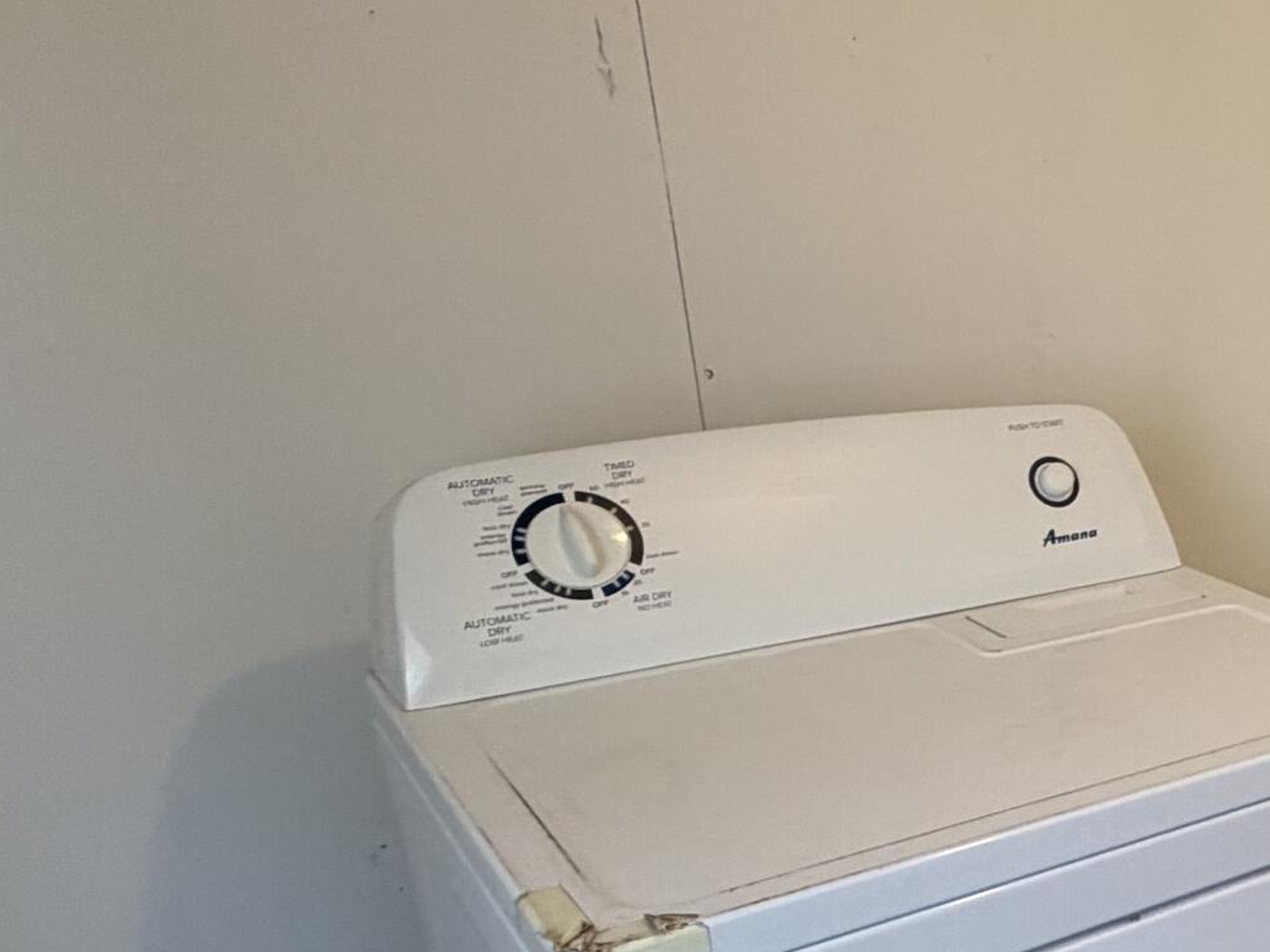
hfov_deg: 35.0
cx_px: 1544
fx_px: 1541
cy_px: 678
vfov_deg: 33.8
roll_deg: -1.9
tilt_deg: -19.5
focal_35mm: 42
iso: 250
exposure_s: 1/60
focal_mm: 2.22
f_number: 2.2
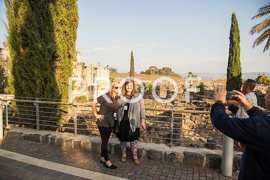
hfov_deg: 73.7
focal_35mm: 24
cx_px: 135
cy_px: 90
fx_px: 180
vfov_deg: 53.2
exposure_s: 1/640
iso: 100
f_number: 2.8
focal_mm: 24
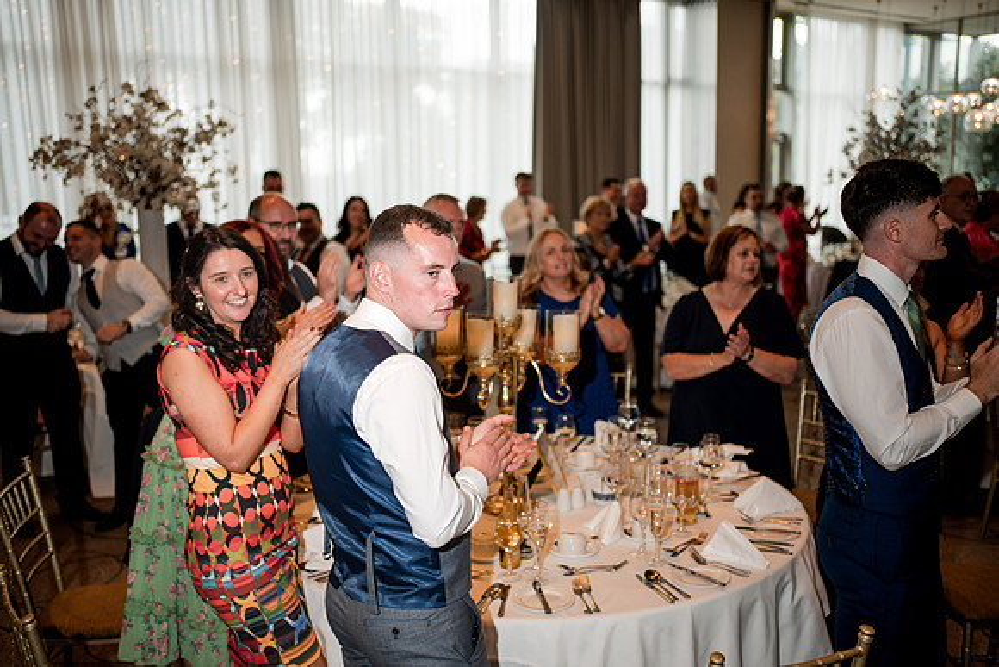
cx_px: 500
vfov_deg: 37.9
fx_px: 971
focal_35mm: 35
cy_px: 334
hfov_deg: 54.4
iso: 200
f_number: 1.8
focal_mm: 35
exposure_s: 1/200
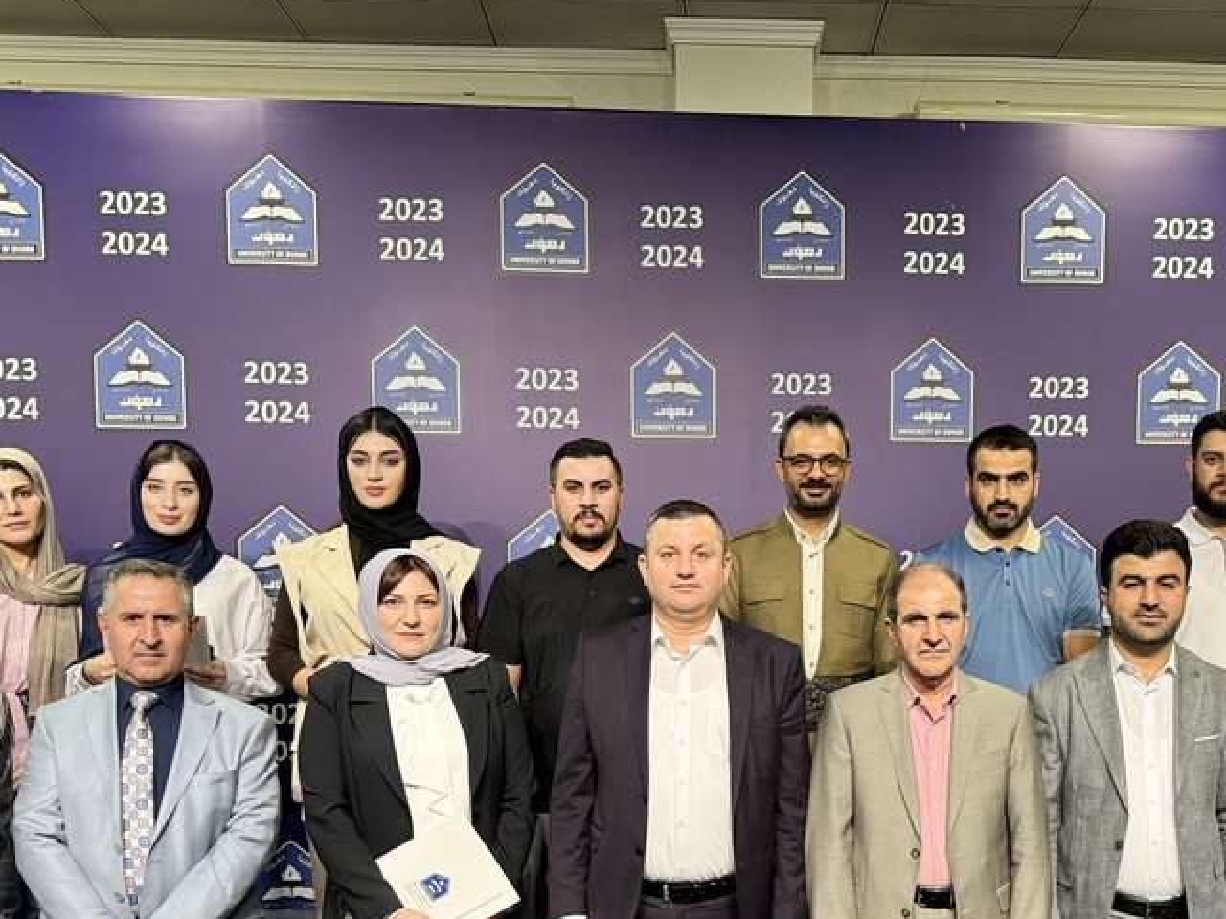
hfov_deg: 41.6
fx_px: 1594
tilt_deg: -4.3
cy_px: 758
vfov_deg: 31.2
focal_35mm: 45
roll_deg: -0.2
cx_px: 797
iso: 100
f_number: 1.78
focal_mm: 6.76
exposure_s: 1/101
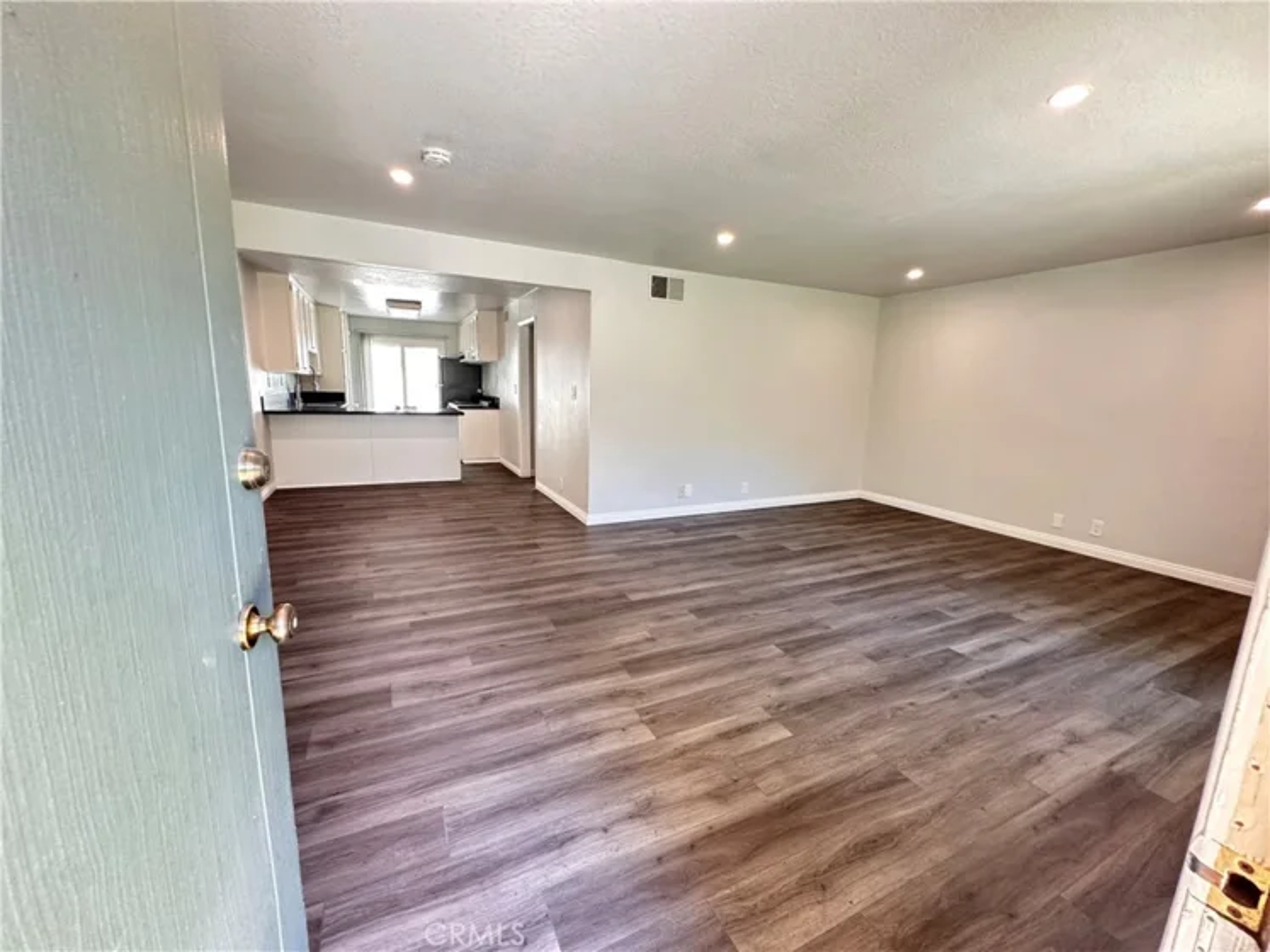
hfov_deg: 102.1
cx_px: 635
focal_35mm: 14
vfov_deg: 85.7
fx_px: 514
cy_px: 476
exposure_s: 1/60
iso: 250
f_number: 2.2
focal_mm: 2.22
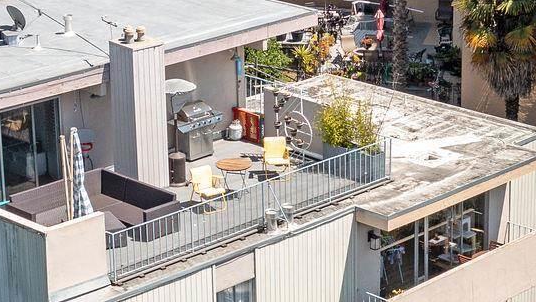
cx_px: 345
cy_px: 106
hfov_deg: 19.1
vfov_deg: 10.8
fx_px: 1592
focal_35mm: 112
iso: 100
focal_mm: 10.26
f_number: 5.6
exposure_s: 1/400
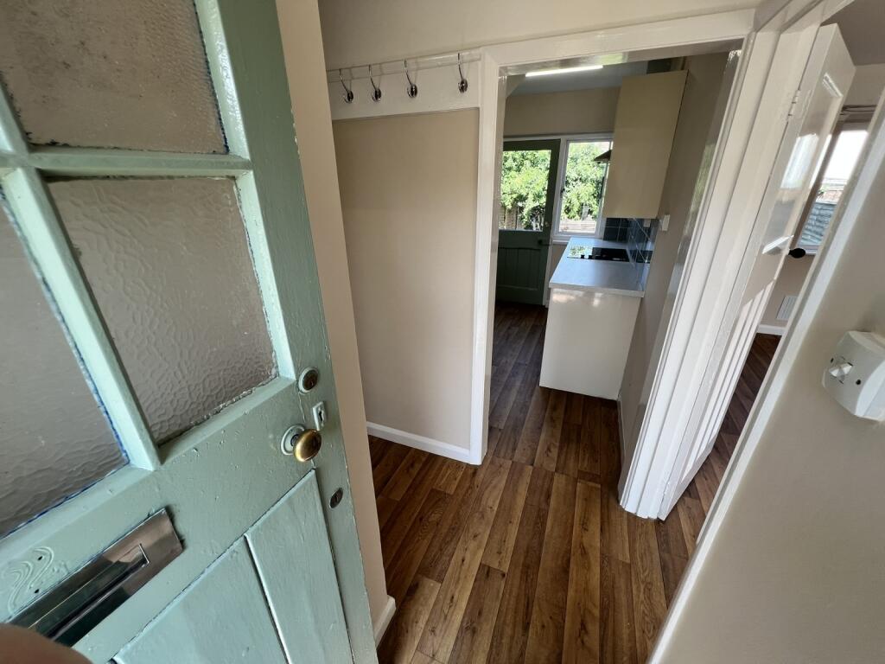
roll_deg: +0.4
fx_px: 332
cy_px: 332
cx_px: 442
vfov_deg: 89.9
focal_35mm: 13
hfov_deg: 106.2
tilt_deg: -24.1
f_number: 1.8
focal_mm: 1.57
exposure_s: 1/100
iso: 32
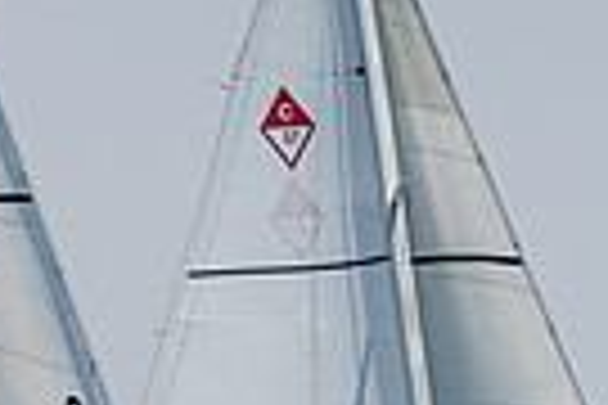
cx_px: -163
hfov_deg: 2.0
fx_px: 17360
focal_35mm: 1028
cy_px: 768
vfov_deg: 1.3
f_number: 8
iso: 400
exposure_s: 1/2000
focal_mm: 210
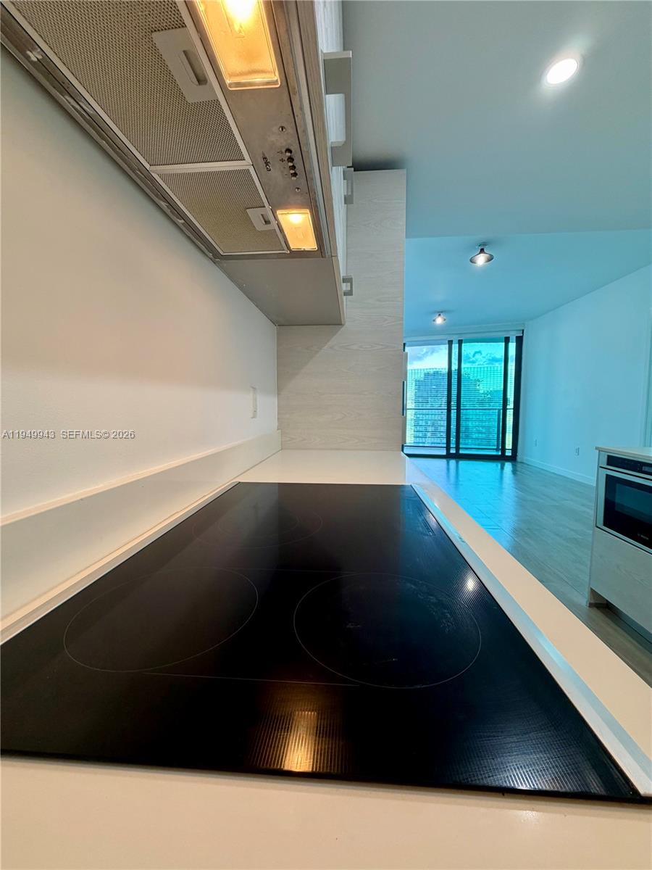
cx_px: 326
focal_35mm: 14
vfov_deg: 102.1
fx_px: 352
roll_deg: +0.0
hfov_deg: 85.7
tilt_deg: -5.1
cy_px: 435
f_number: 2.2
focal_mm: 2.22
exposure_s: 1/60
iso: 160
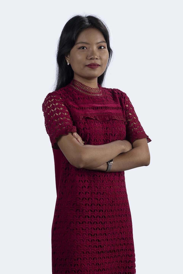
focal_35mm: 105
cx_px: 92
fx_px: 801
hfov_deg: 13.0
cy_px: 137
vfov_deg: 19.5
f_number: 9
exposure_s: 1/250
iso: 100
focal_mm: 105
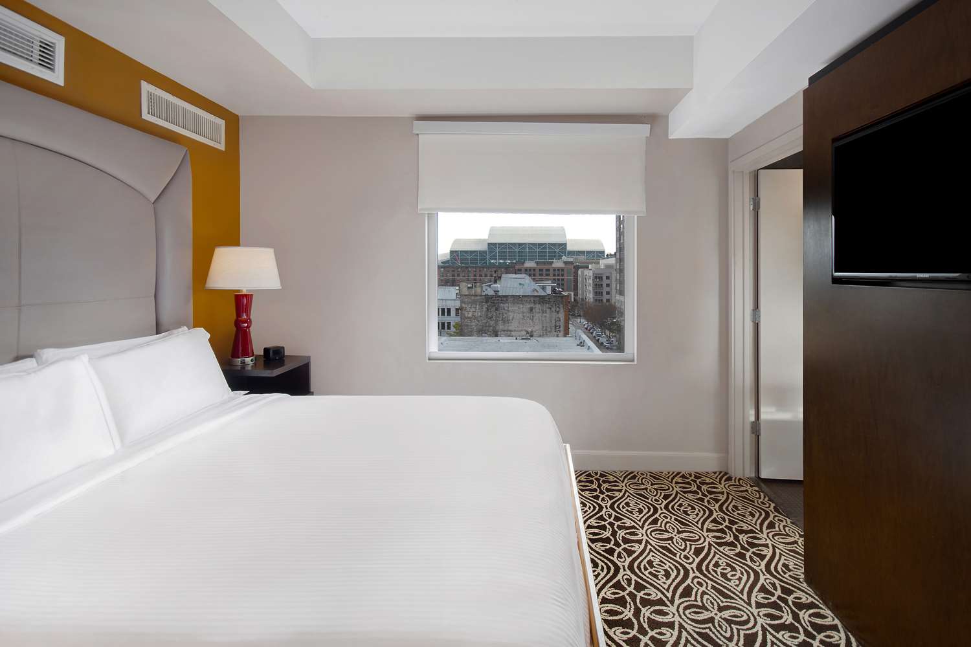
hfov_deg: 92.4
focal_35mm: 17
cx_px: 486
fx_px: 465
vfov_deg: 69.7
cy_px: 324
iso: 250
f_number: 7.1
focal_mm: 11.5
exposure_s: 1/125
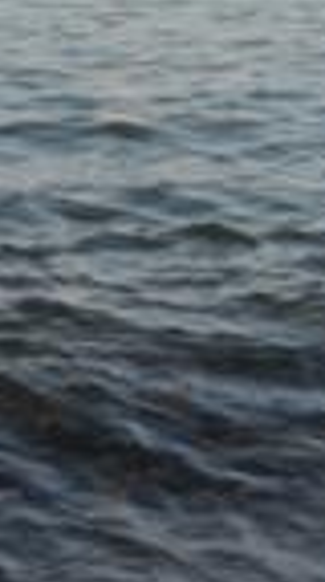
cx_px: 646
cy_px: -244
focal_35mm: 158
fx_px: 2431
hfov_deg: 7.4
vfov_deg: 13.0
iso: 250
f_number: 3.5
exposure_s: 1/800
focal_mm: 18
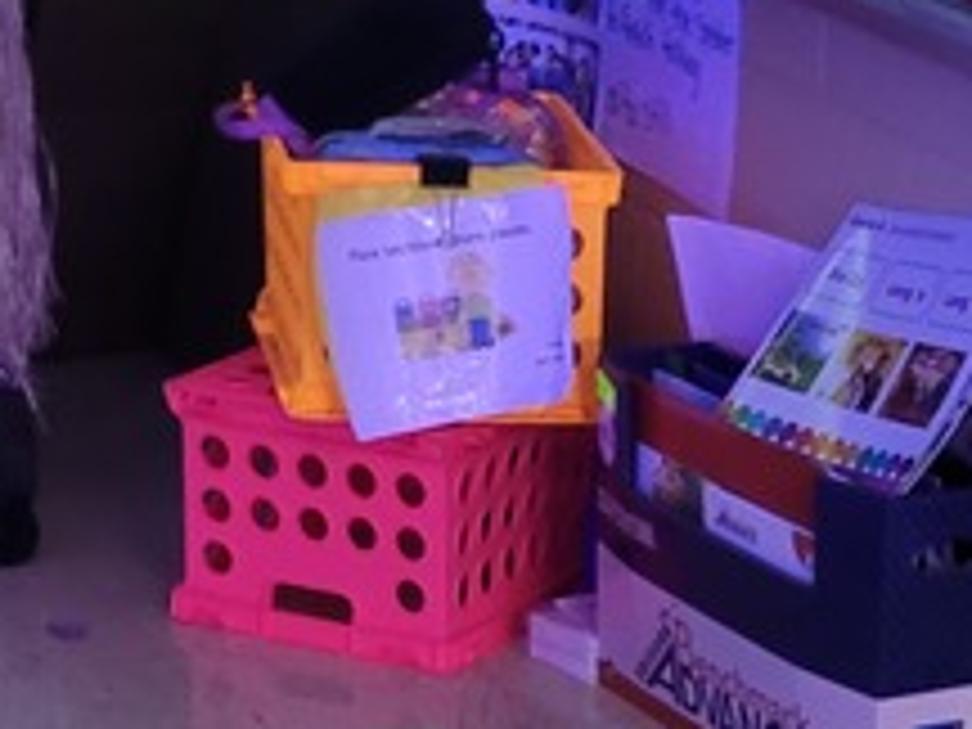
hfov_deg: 15.6
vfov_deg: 11.2
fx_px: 3454
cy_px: 1305
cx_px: 1048
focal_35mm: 123
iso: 640
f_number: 1.8
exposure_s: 1/24
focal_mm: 5.4
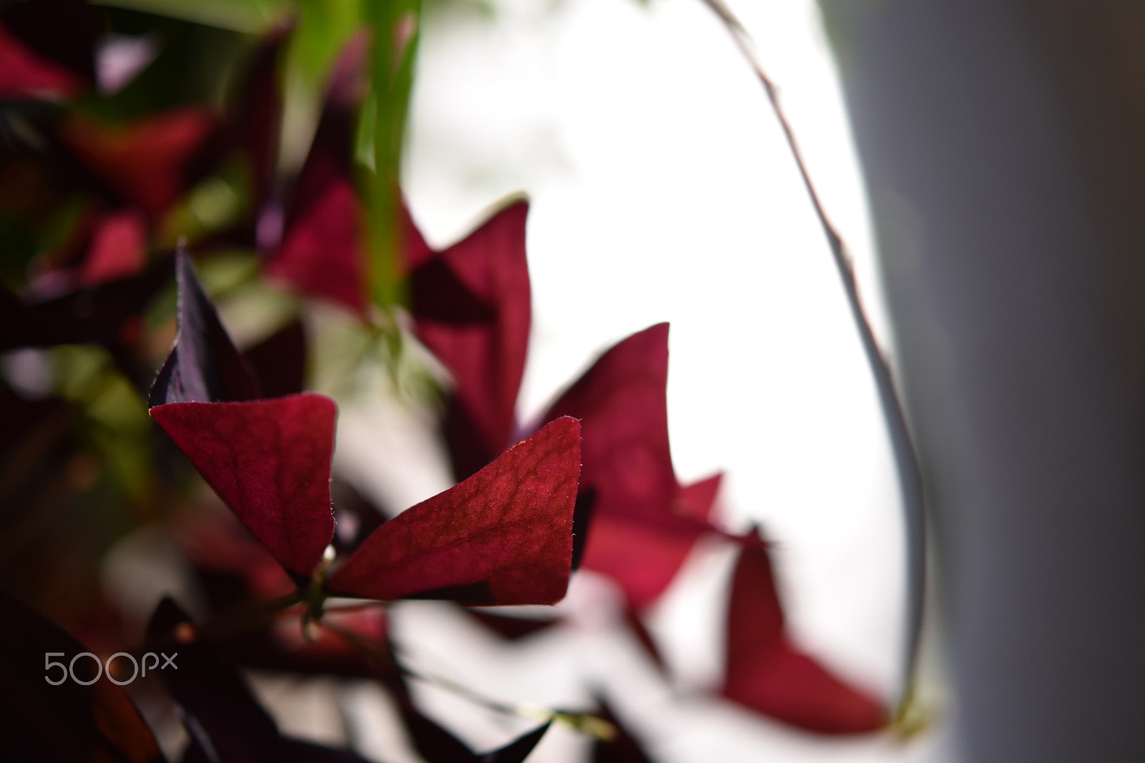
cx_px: 572
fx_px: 2862
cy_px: 382
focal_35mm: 90
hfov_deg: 22.6
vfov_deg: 15.2
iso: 160
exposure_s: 1/1600
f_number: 3
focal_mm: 60
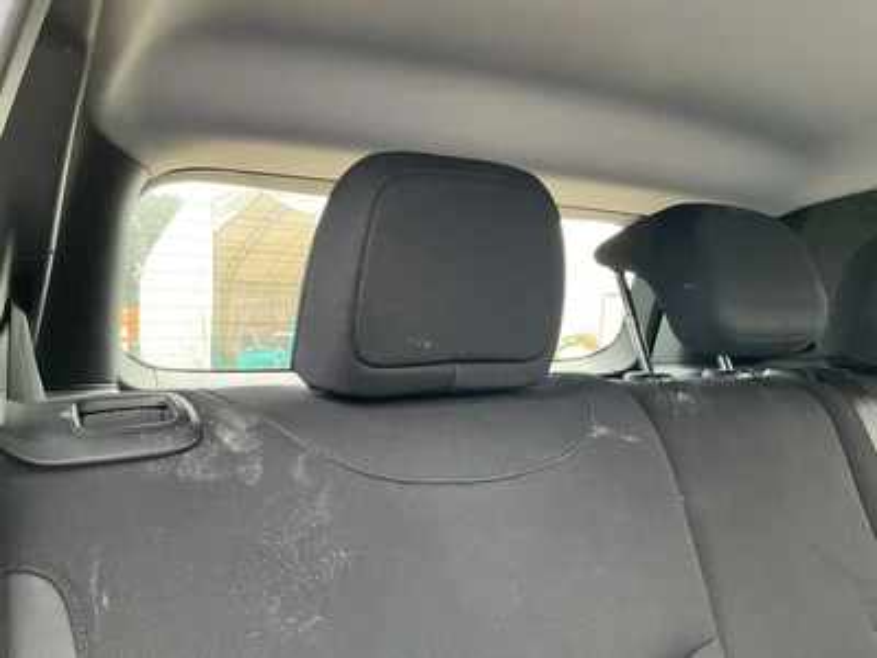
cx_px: 438
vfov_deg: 48.2
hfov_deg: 61.7
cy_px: 329
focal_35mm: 29
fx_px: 735
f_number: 1.8
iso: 320
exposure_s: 1/45
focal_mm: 3
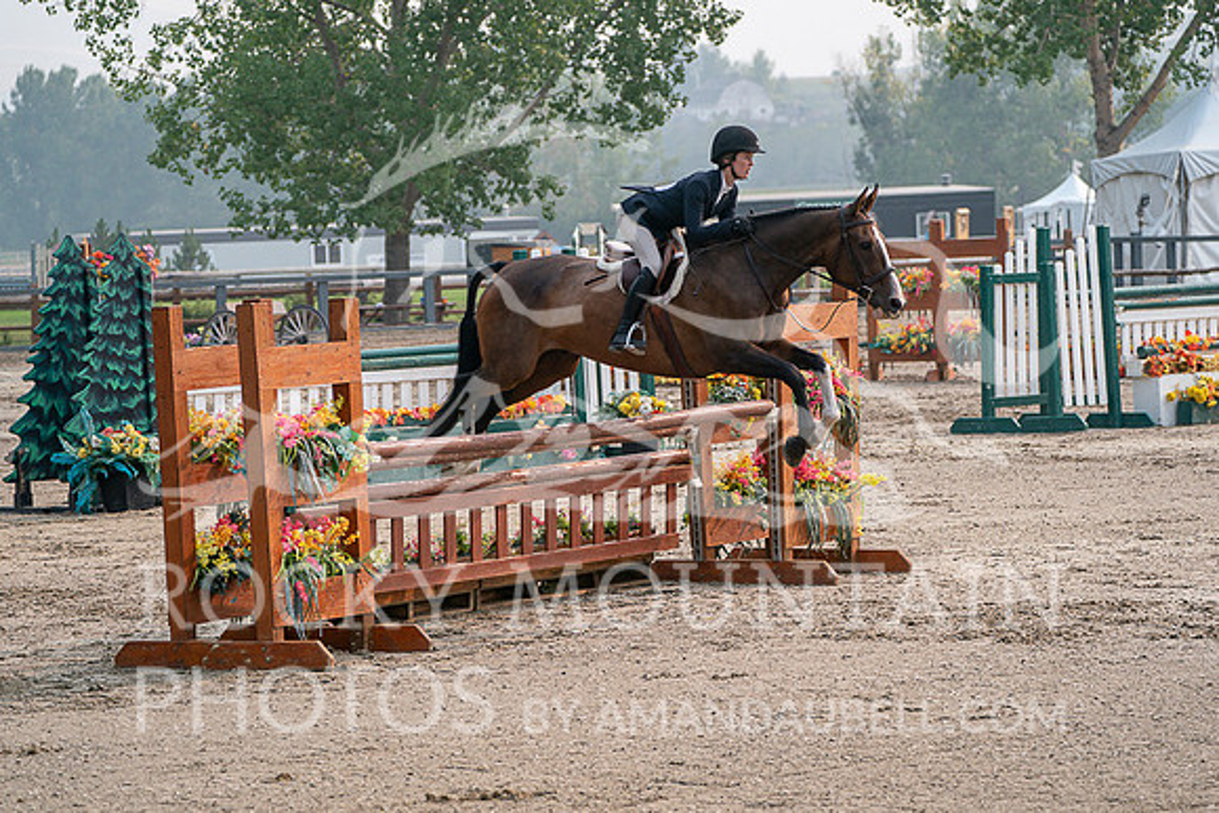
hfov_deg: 13.3
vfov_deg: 8.9
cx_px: 610
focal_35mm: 154
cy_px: 406
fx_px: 5216
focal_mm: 154
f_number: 5.6
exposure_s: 1/1000
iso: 500
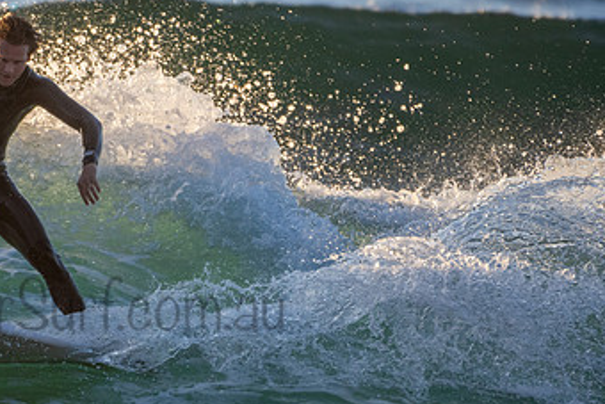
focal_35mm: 1280
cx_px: 96
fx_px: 21519
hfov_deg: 1.6
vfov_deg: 1.1
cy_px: 289
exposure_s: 1/1250
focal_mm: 500
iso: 720
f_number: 5.6
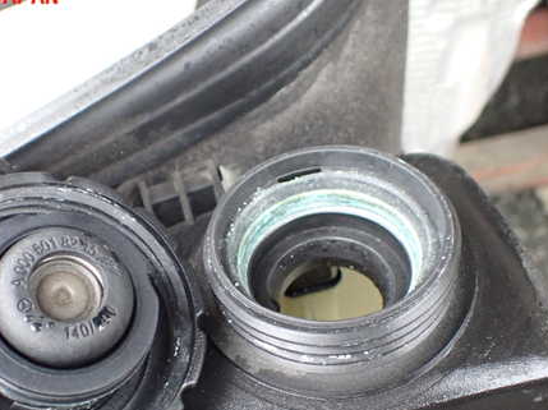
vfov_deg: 34.0
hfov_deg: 44.5
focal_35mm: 42
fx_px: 664
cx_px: 209
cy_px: 267
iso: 800
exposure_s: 1/125
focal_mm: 5.4
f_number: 2.3
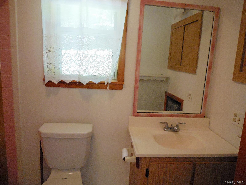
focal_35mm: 25
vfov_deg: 54.9
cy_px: 92
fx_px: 178
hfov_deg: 69.4
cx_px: 123
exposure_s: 1/160
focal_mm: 4.5
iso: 800
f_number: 3.1
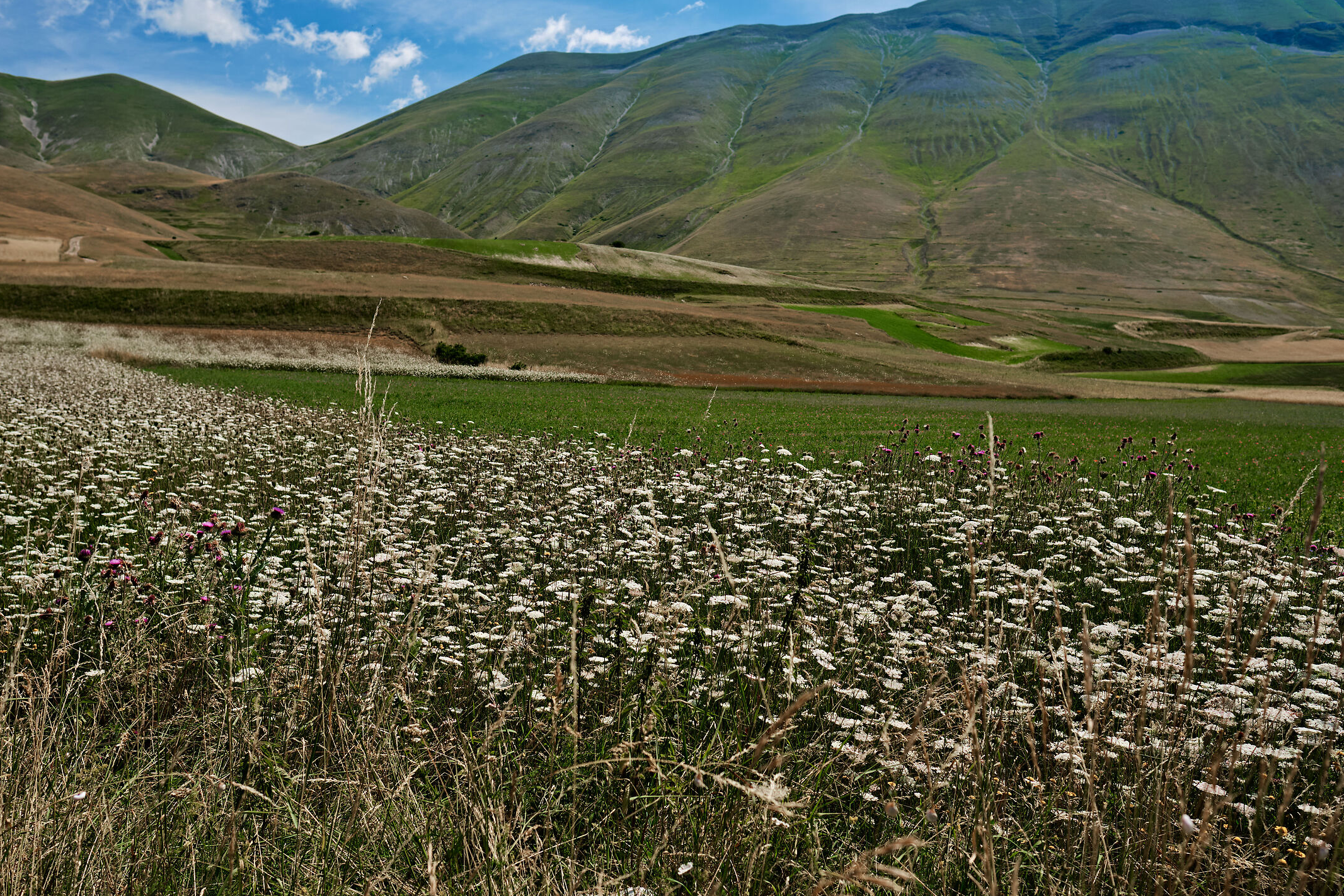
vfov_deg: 47.9
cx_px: 658
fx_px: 1008
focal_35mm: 27
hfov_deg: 67.4
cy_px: 447
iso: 160
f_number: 4
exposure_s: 1/600
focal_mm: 16
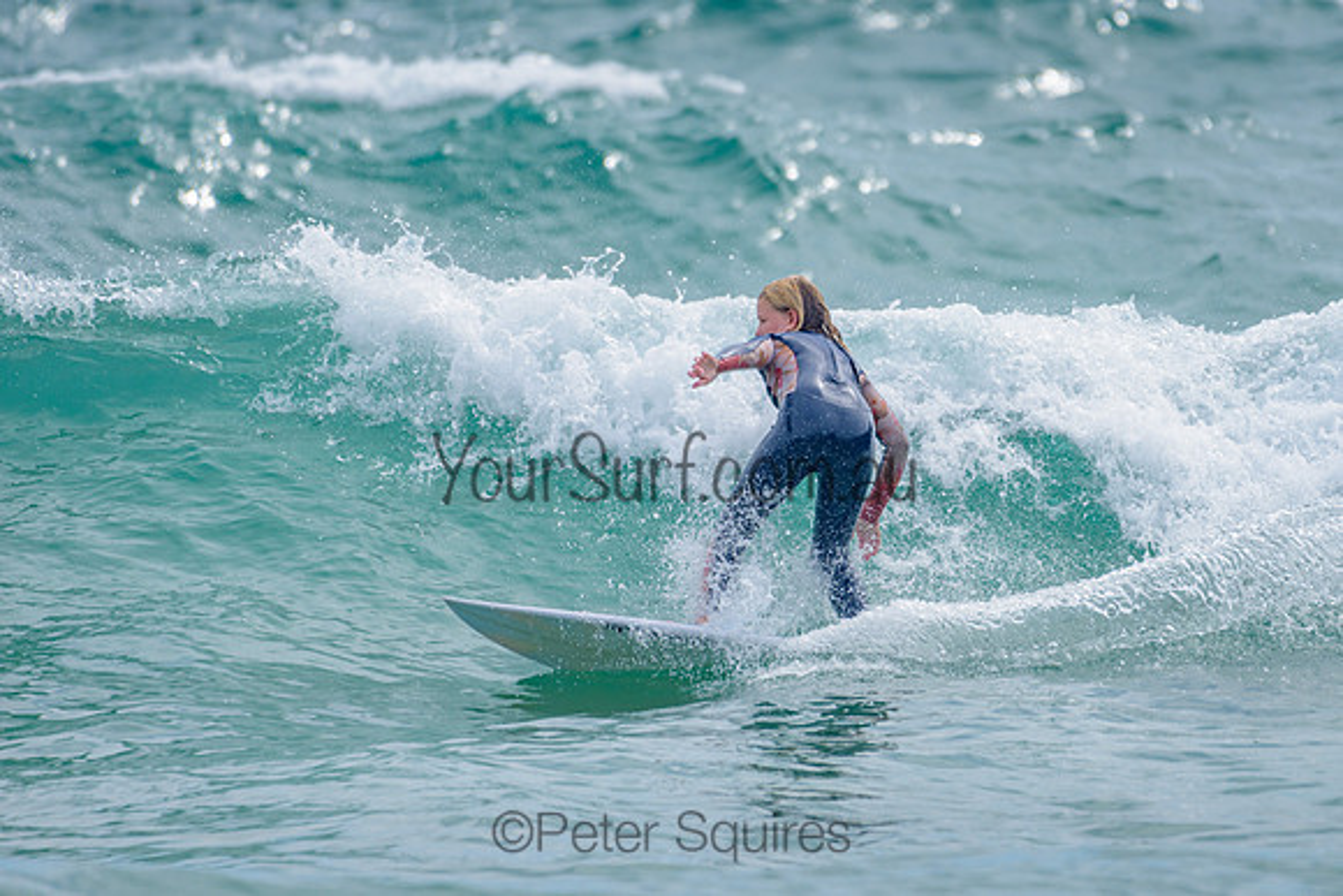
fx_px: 22857
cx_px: 823
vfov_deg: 2.2
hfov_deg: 3.4
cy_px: 403
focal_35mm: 613
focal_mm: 500
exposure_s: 1/2000
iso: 180
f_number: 5.6
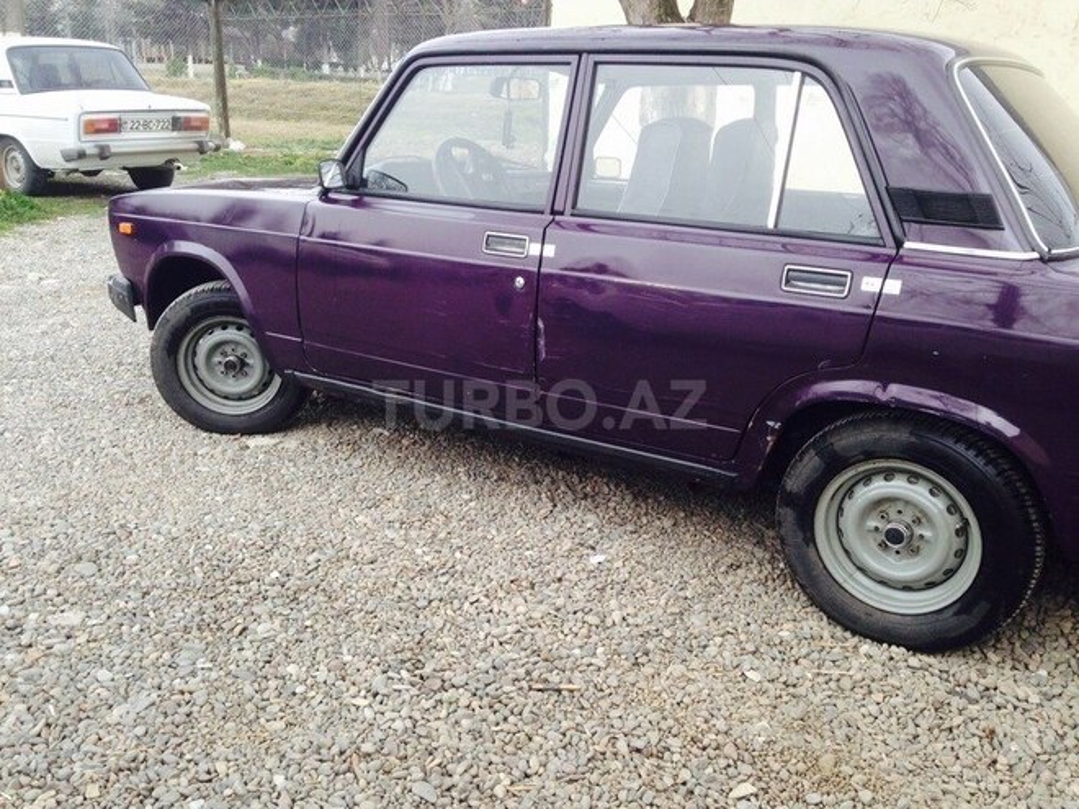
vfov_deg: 42.9
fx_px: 1029
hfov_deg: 55.4
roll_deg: -3.4
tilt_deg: -14.9
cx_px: 540
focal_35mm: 33
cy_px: 404
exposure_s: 1/120
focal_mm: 4.12
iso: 80
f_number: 2.4
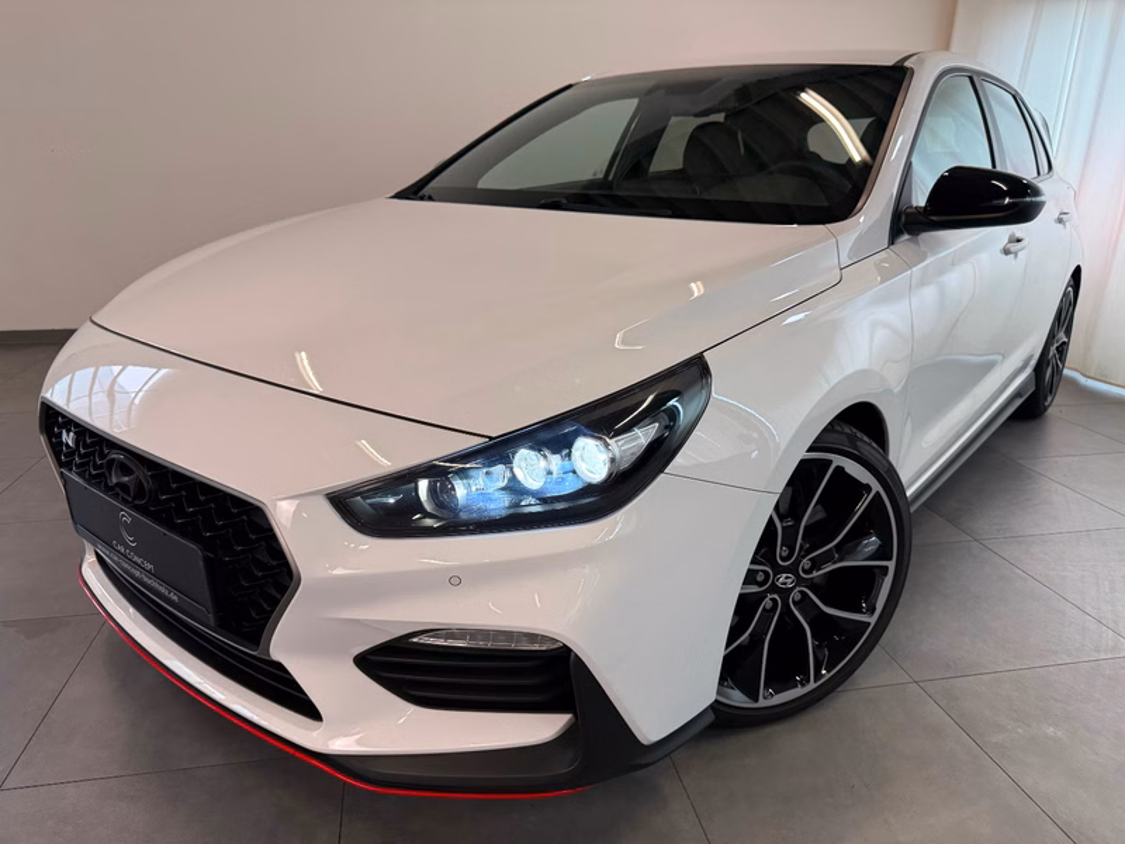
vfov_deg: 56.8
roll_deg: -0.2
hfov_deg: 71.6
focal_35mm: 24
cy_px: 422
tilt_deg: -17.9
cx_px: 562
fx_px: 780
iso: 80
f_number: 1.78
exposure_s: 1/100
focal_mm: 6.76
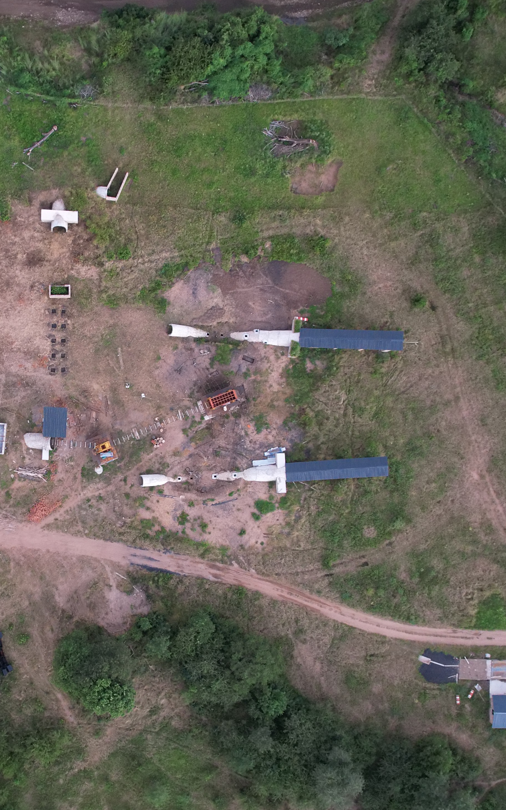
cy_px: 429
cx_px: 98
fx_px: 927
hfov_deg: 29.8
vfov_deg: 47.2
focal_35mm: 42
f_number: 2.8
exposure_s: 1/40
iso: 800
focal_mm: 8.38
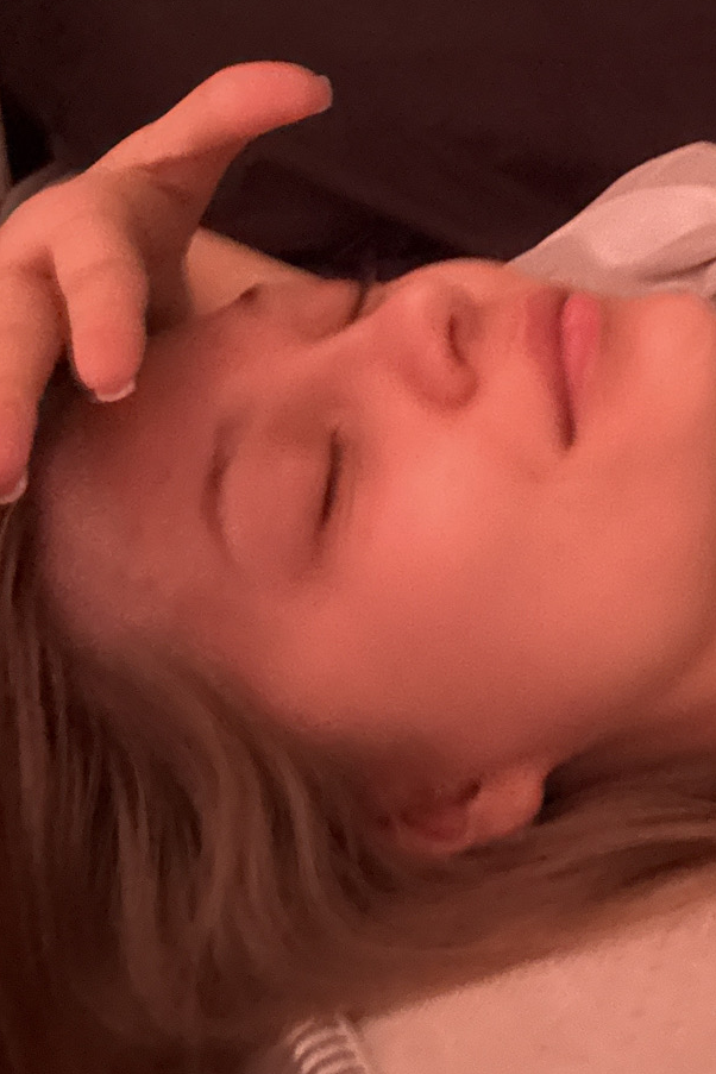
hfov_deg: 24.0
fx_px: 1581
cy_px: 398
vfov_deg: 37.3
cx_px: 768
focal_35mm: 53
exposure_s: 1/17
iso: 640
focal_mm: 2.69
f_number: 1.9
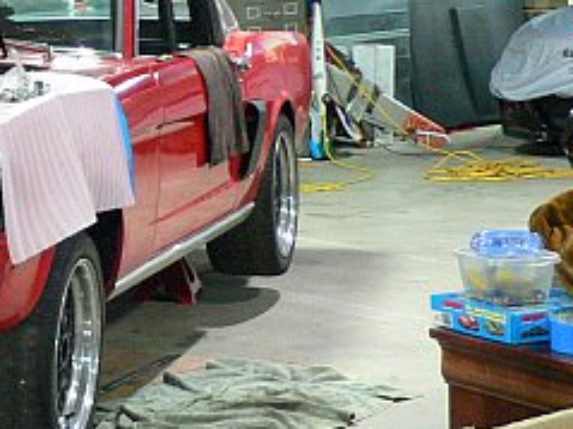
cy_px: -38
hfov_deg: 15.5
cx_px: -355
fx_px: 1886
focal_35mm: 114
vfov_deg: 12.8
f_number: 2.8
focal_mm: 6.3
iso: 200
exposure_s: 1/8
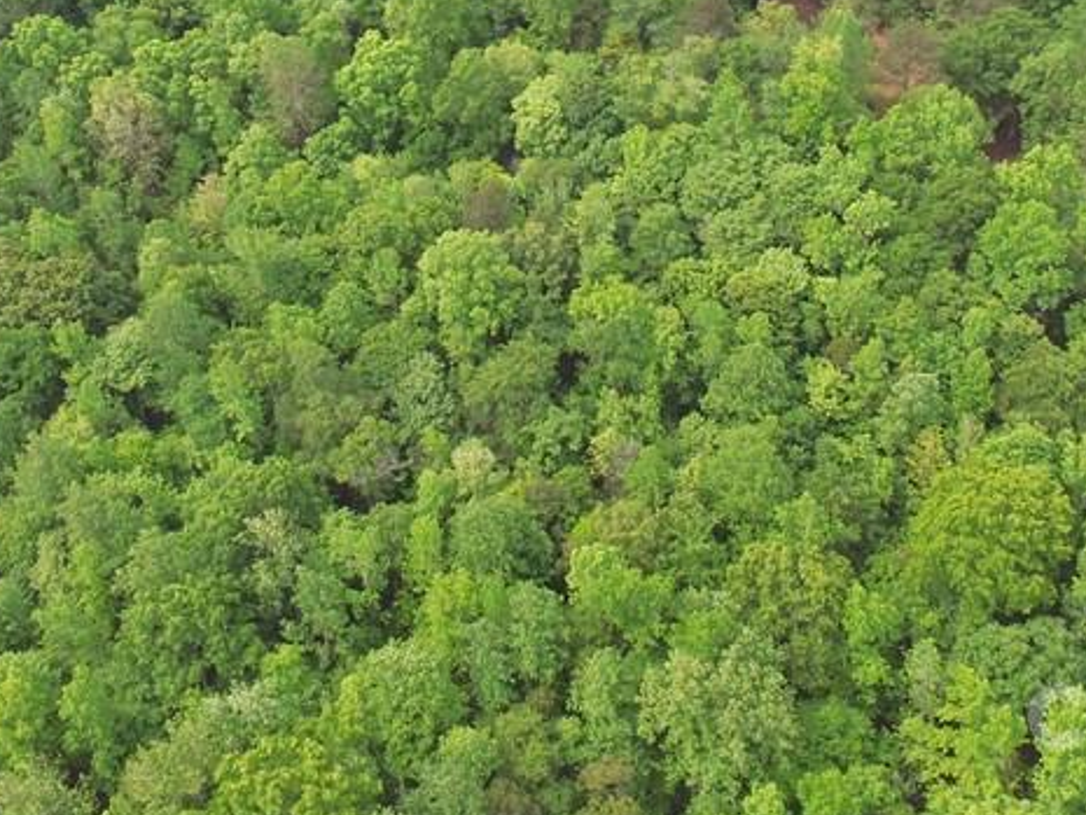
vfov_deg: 29.8
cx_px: 525
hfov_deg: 42.9
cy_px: -65
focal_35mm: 44
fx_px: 1381
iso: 100
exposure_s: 1/368
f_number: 2.8
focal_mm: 3.61
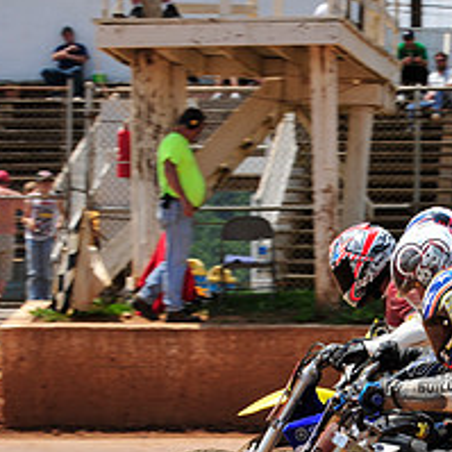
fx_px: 2925
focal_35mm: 198
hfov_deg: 8.8
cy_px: 409
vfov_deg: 8.8
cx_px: 461
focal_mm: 80
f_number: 10
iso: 200
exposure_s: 1/400
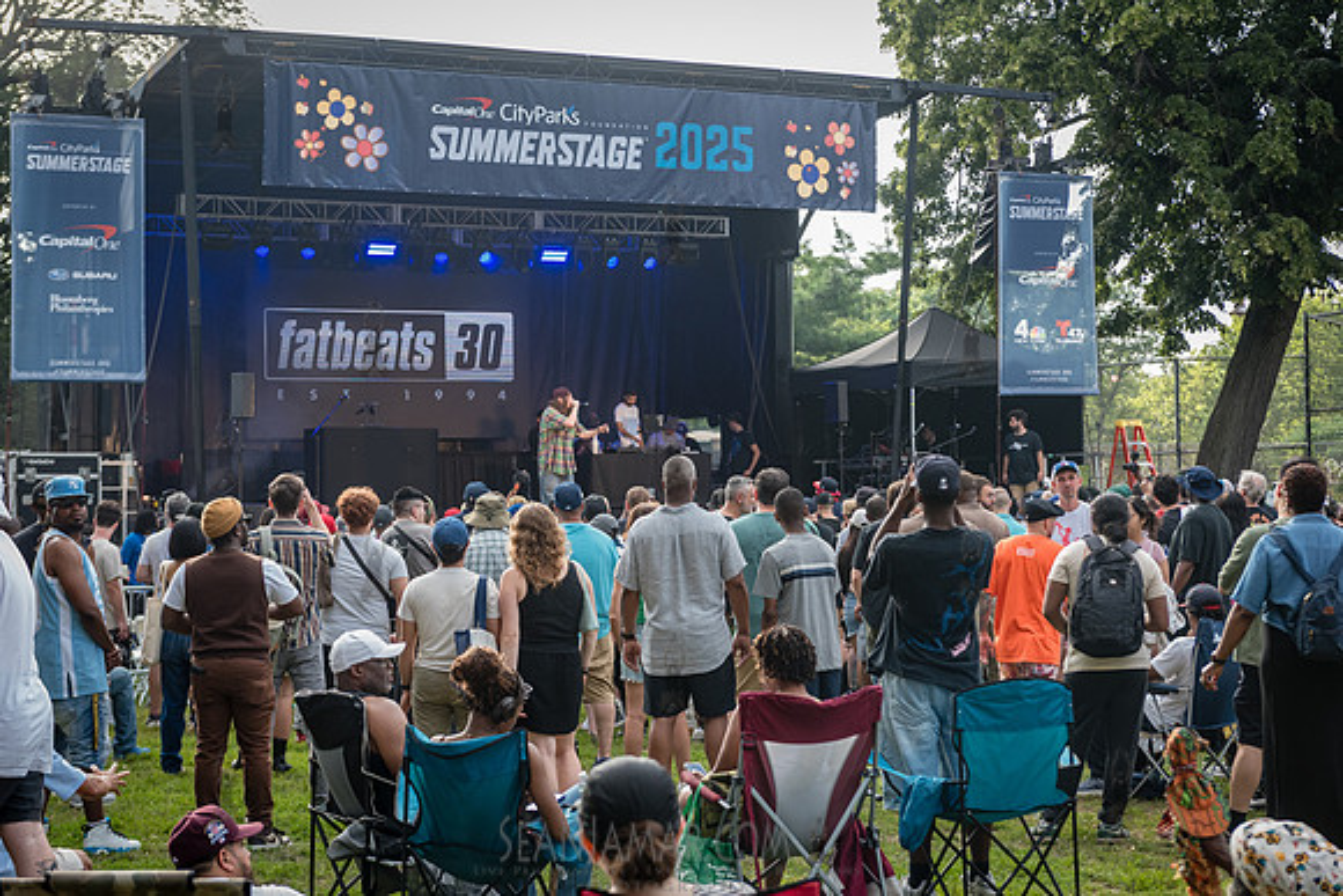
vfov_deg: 19.7
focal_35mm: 69
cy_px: 448
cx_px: 672
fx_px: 2579
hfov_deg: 29.2
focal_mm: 66
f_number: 4.5
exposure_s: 1/640
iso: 1000
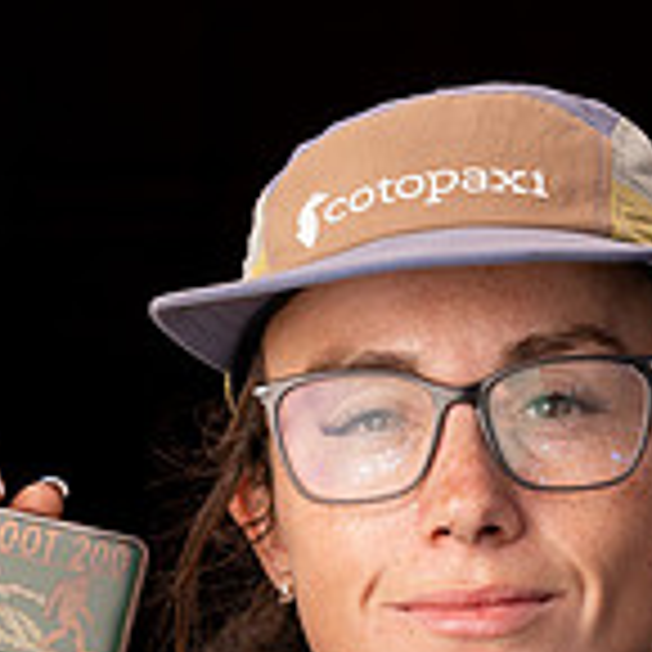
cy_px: 648
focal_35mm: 184
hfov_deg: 9.5
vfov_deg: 9.4
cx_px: 423
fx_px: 3921
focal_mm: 70
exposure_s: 1/200
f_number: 5.6
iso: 160
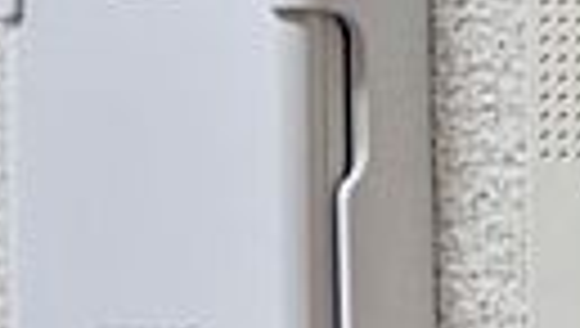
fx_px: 2880
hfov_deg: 10.7
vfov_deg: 6.5
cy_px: 4
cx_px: 1079
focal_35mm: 187
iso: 160
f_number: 4.5
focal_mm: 24
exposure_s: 1/40
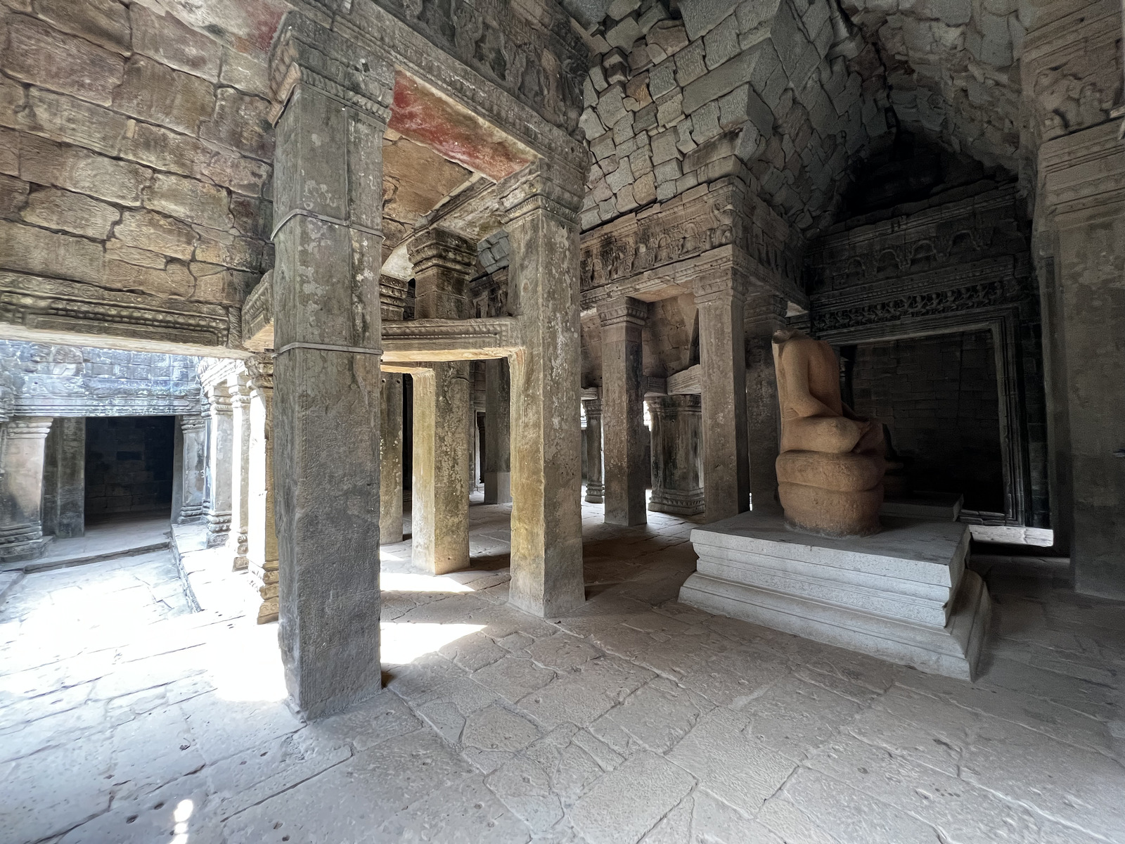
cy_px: 422
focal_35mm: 13
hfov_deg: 106.2
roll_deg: +1.0
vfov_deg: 89.9
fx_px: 422
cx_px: 562
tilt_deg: +1.6
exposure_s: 1/91
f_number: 1.8
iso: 250
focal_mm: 1.57
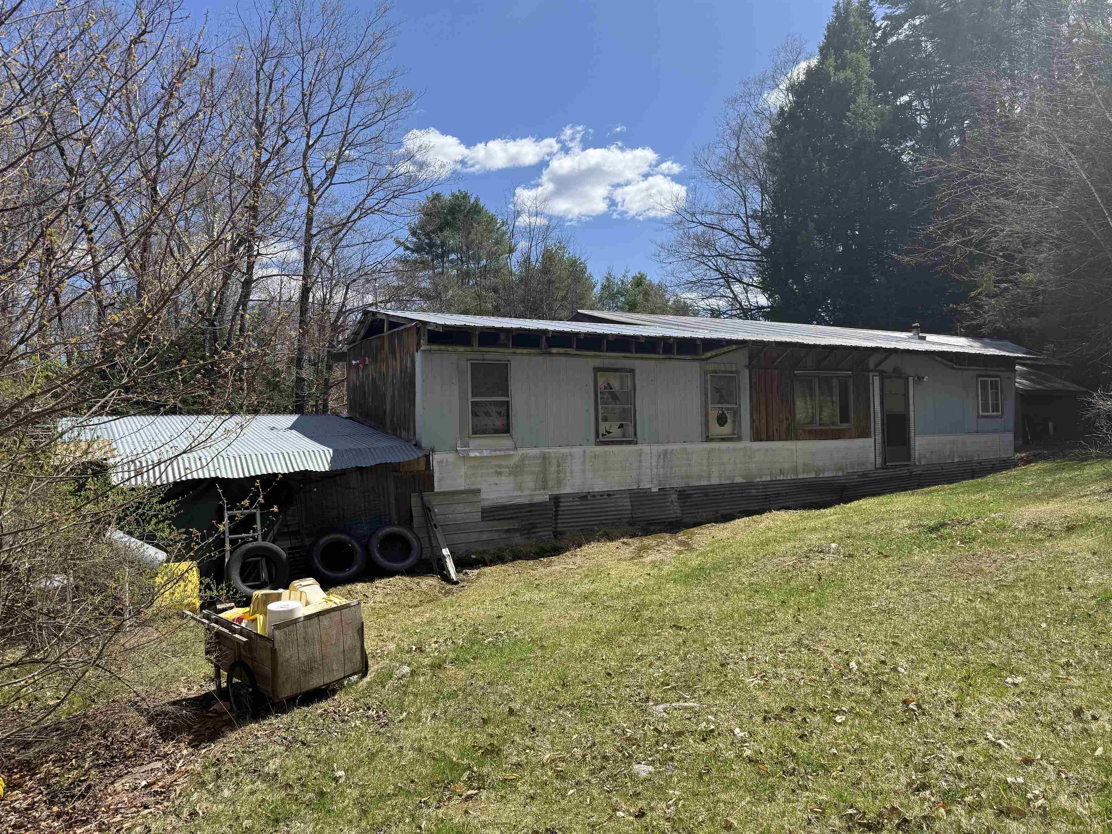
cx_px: 556
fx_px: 771
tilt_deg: +1.4
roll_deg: +2.2
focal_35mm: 24
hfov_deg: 71.6
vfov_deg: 56.8
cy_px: 417
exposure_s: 1/3759
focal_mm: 6.76
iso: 80
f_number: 1.78
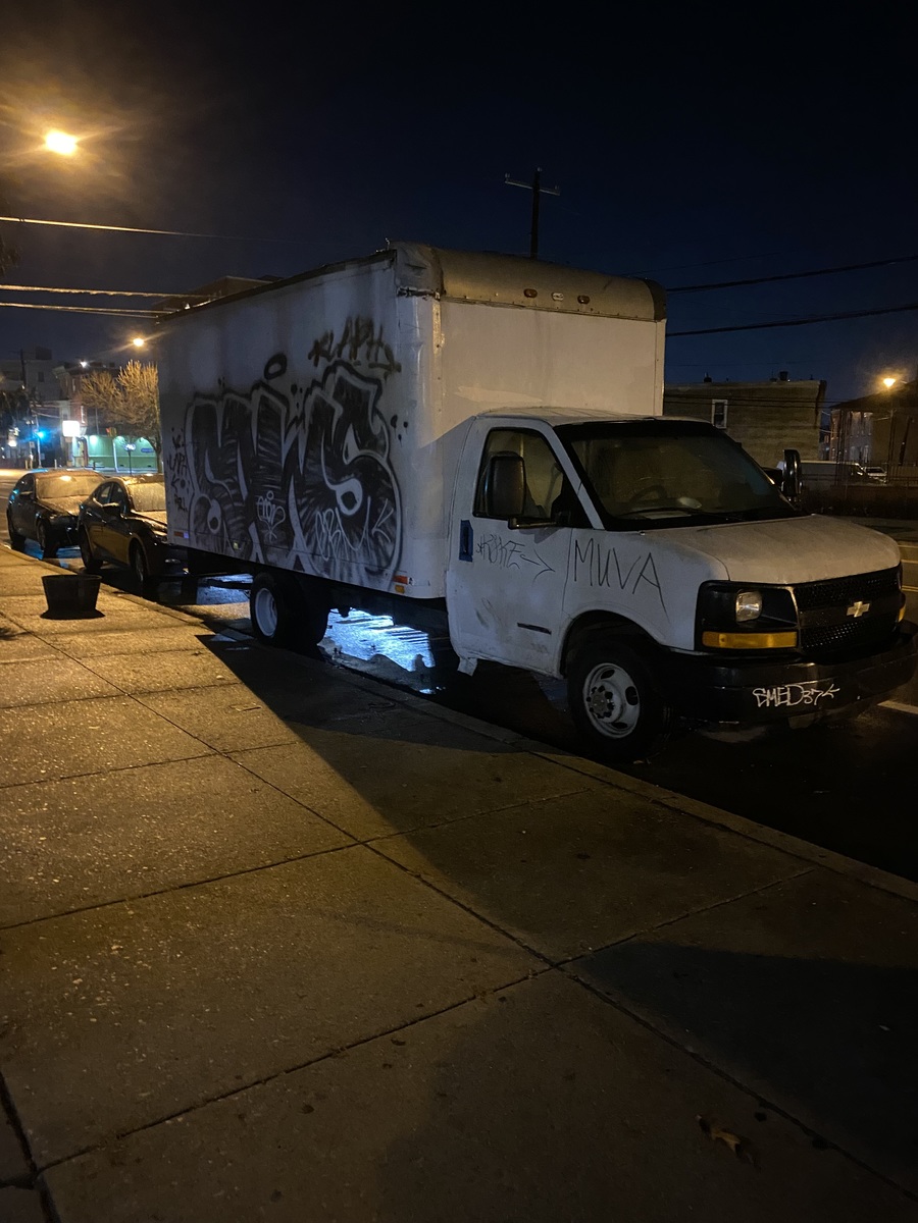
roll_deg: -1.7
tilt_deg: -9.0
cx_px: 459
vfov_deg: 67.3
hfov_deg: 53.1
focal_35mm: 26
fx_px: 919
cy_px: 612
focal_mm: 4.25
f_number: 1.8
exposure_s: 1/15
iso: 1600
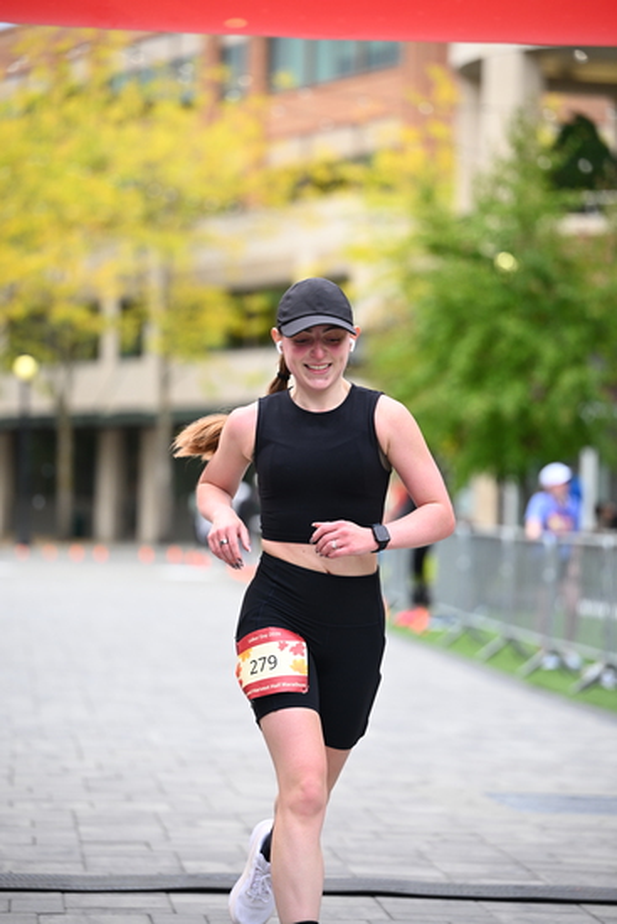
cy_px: 462
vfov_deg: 16.4
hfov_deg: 11.0
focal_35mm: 125
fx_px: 3211
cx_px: 308
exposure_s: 1/2000
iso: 640
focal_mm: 125
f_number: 2.8
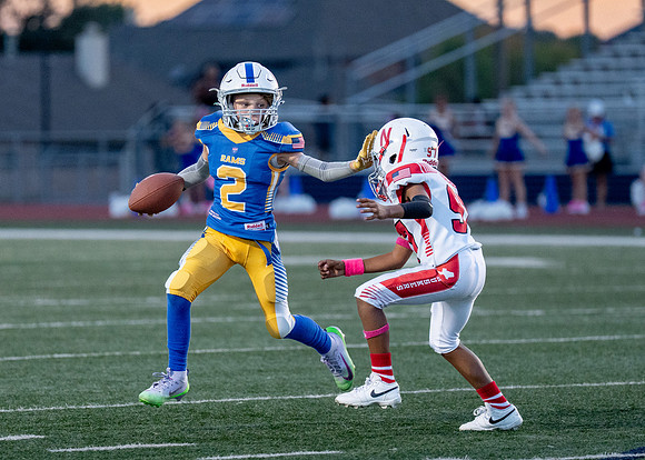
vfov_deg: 3.8
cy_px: 248
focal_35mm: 382
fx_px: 6989
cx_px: 270
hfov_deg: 5.3
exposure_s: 1/1250
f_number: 2.8
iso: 2000
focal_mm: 191
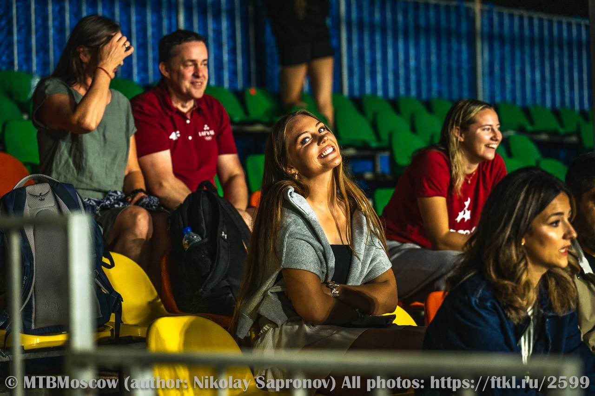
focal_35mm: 105
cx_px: 298
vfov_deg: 13.0
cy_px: 198
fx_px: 1735
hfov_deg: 19.5
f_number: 3.5
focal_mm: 105
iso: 2000
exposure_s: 1/800
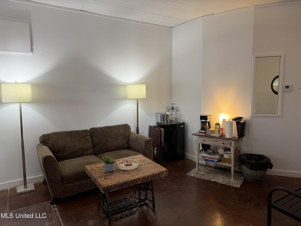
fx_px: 209
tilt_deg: -6.5
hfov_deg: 71.6
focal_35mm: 24
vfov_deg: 56.8
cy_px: 113
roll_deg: +0.3
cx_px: 150
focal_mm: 6.76
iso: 250
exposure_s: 1/60
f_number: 1.78
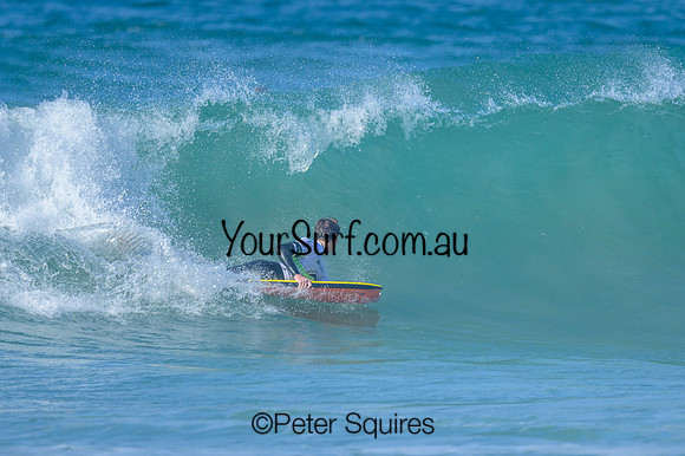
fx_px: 22819
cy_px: 228
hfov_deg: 1.7
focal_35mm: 1200
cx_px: 342
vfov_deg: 1.1
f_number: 6.3
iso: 400
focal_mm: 800
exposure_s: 1/2000
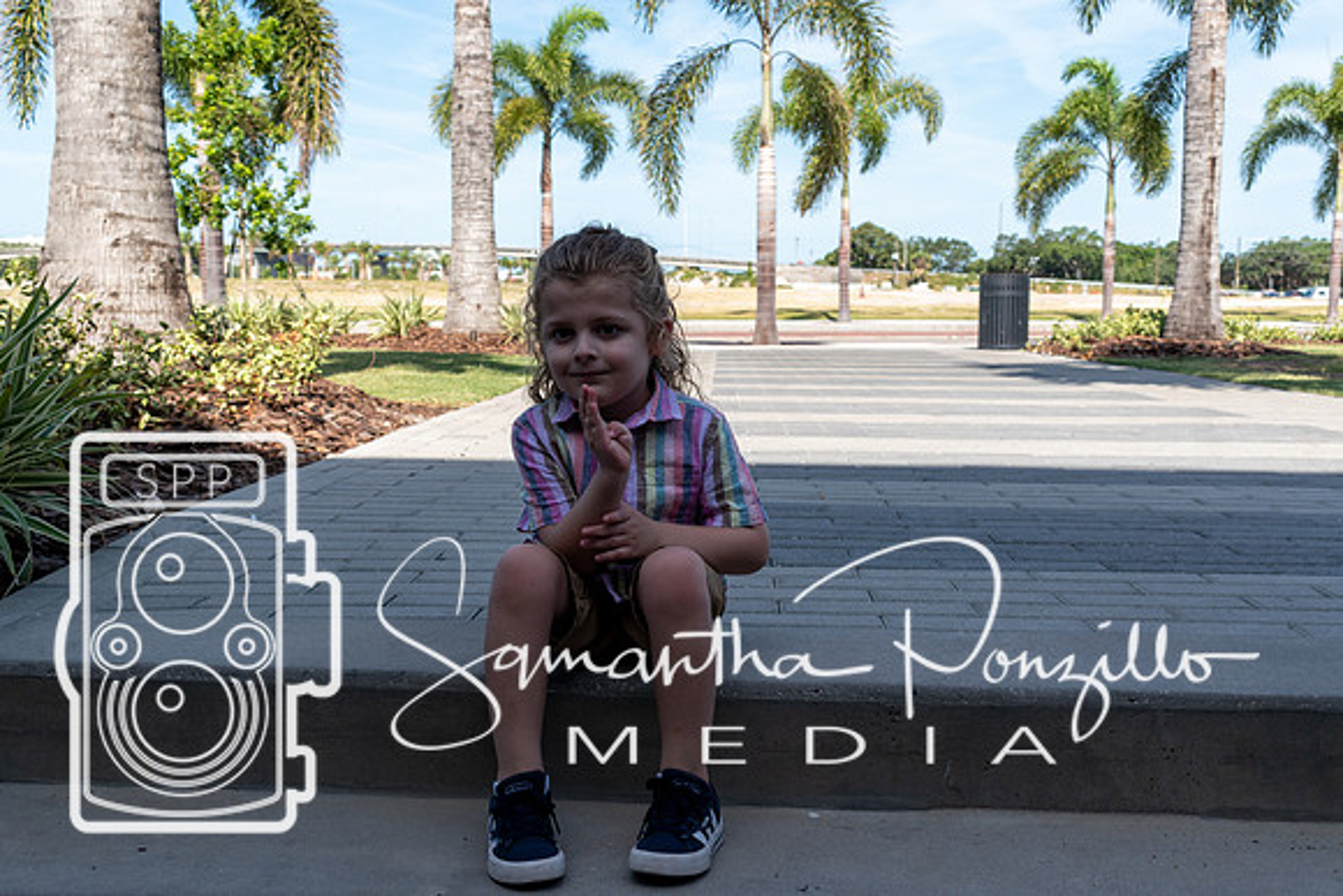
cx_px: 672
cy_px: 448
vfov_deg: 34.2
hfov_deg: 49.5
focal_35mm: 39
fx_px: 1455
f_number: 9
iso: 200
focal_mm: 26
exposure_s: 1/320
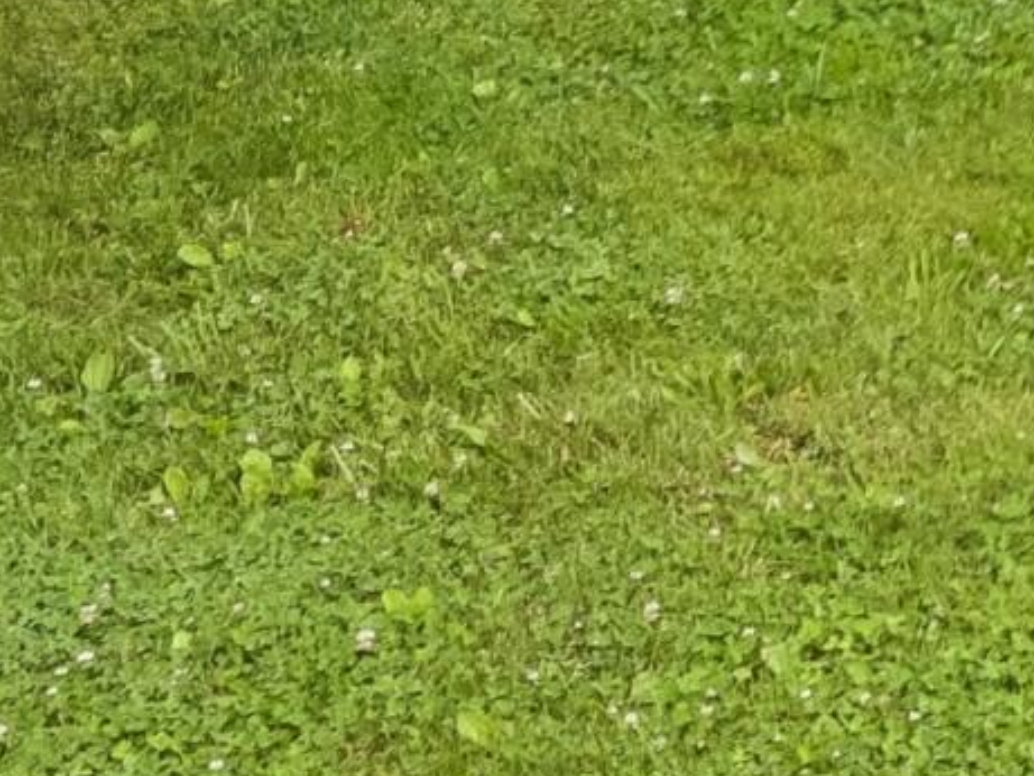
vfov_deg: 8.7
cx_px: 2234
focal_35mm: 156
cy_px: -1018
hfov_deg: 11.2
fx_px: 4661
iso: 150
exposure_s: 1/40
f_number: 2.8
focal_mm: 12.3
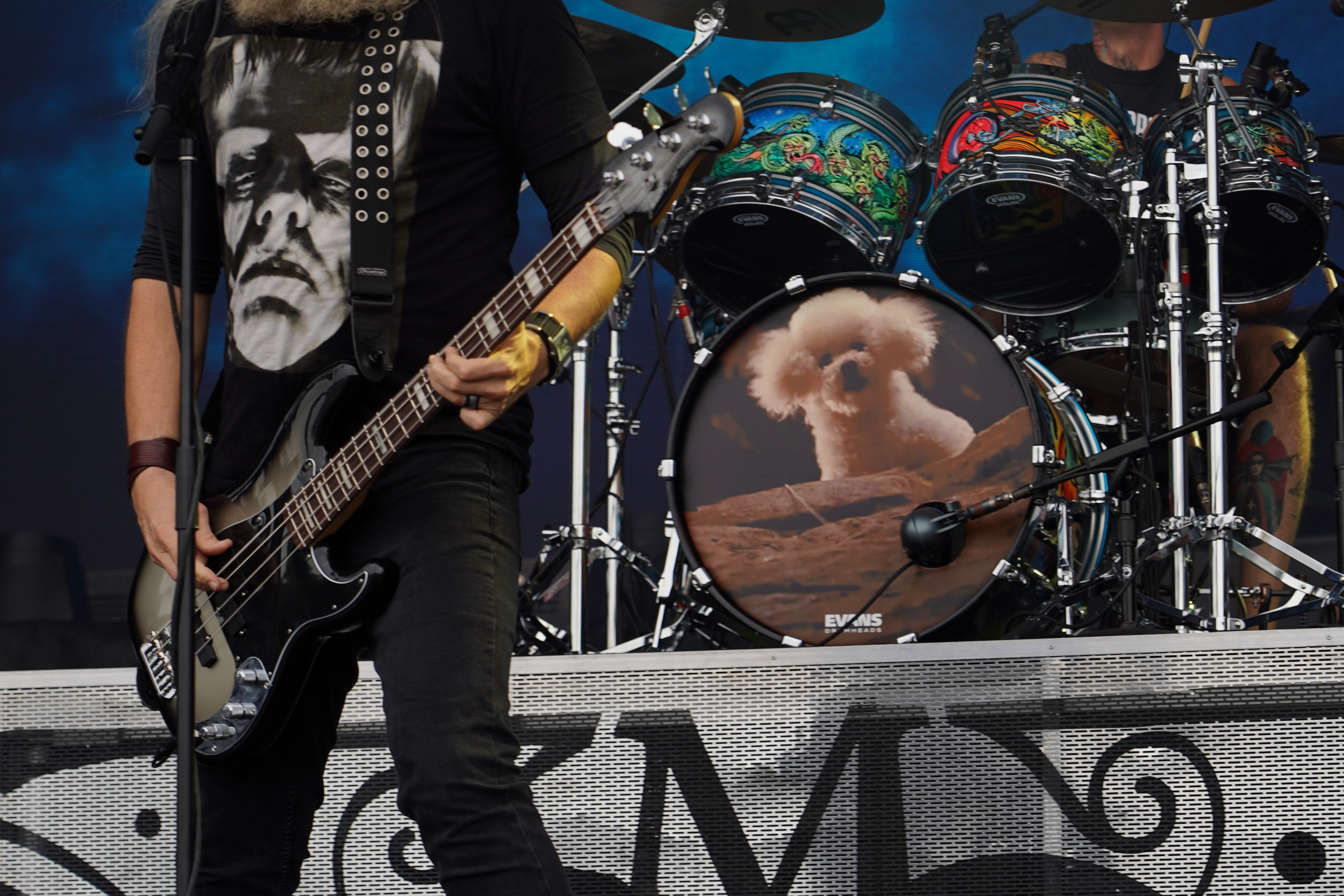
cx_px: 746
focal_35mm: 148
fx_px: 5525
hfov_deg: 13.9
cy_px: 576
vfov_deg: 9.3
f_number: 5.6
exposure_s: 1/250
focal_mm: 105
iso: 100
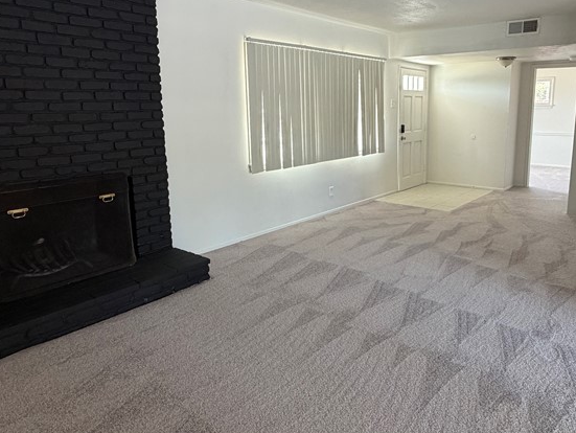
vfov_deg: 52.9
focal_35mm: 26
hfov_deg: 66.7
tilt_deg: -9.9
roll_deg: +0.5
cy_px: 180
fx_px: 433
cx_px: 344
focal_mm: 2.22
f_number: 2.2
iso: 320
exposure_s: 1/96
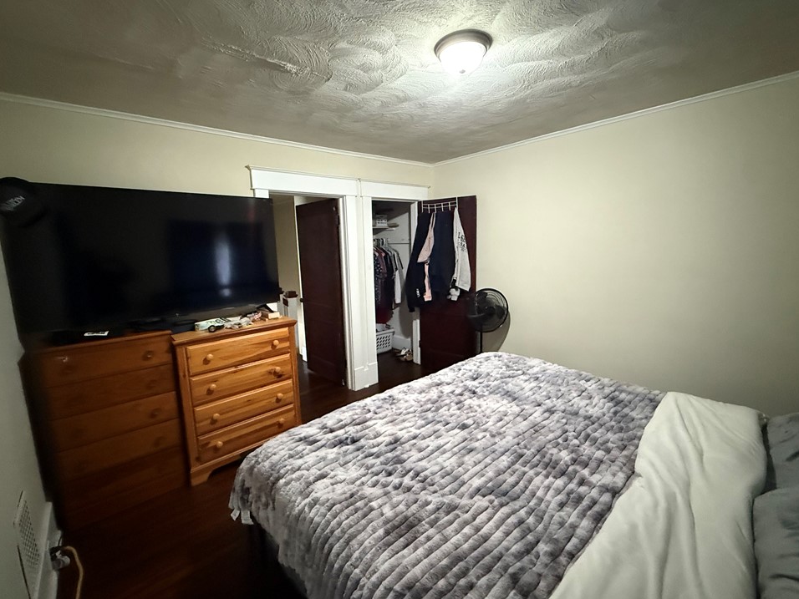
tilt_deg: -8.5
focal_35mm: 15
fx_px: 346
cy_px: 293
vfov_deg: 81.7
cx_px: 394
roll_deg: +2.2
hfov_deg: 98.2
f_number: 2.2
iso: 1250
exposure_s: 1/60
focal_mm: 2.22
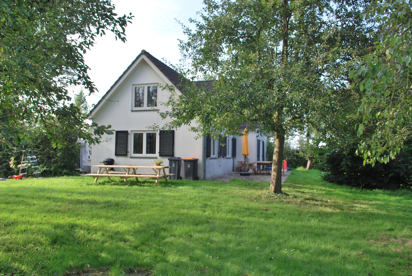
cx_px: 206
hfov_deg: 67.3
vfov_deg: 48.1
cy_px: 138
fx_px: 309
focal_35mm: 27
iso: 100
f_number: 5.6
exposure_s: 1/200
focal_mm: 18
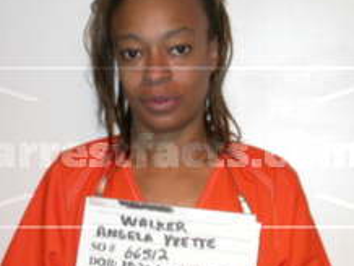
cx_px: 175
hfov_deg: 20.6
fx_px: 973
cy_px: 148
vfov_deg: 15.6
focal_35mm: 95
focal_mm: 12.6
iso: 100
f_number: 3.1
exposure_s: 1/60.3
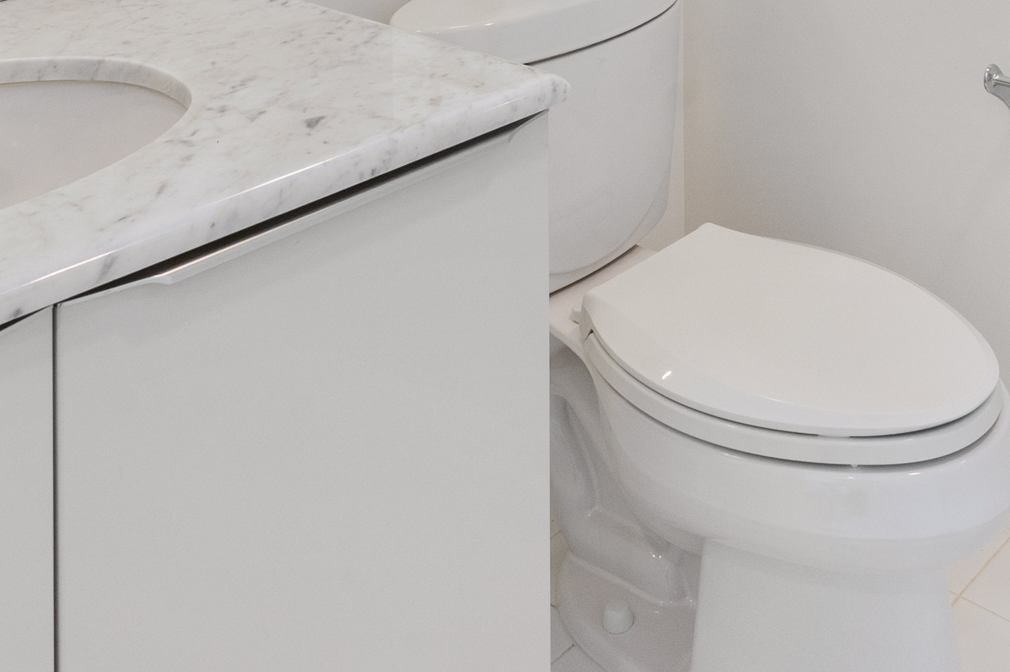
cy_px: -402
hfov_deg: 39.5
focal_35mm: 49
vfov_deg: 21.7
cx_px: 737
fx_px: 1374
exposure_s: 1/20
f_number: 9
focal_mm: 15
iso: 400
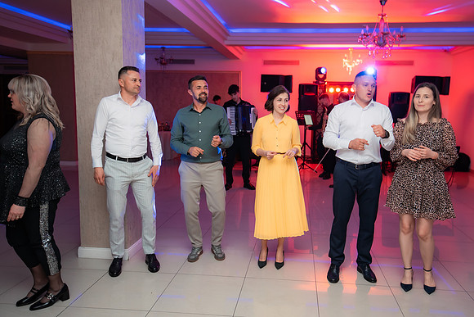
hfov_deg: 63.1
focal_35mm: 29
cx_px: 260
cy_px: 150
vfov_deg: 44.7
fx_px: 385
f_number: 2.8
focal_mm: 26
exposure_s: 1/200
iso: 1600
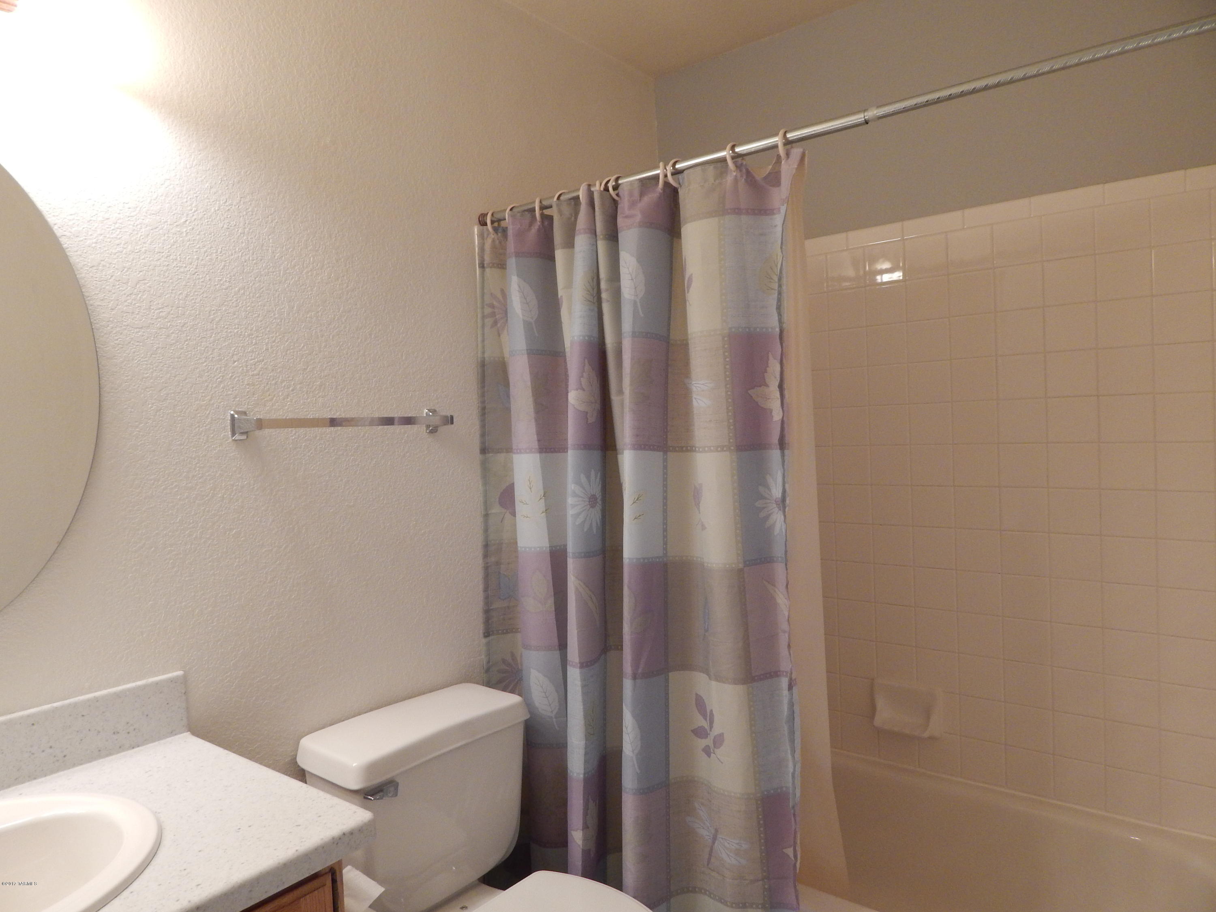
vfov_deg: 58.9
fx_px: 808
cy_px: 456
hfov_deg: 73.9
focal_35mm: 23
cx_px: 608
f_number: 3
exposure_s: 1/30
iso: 250
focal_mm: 4
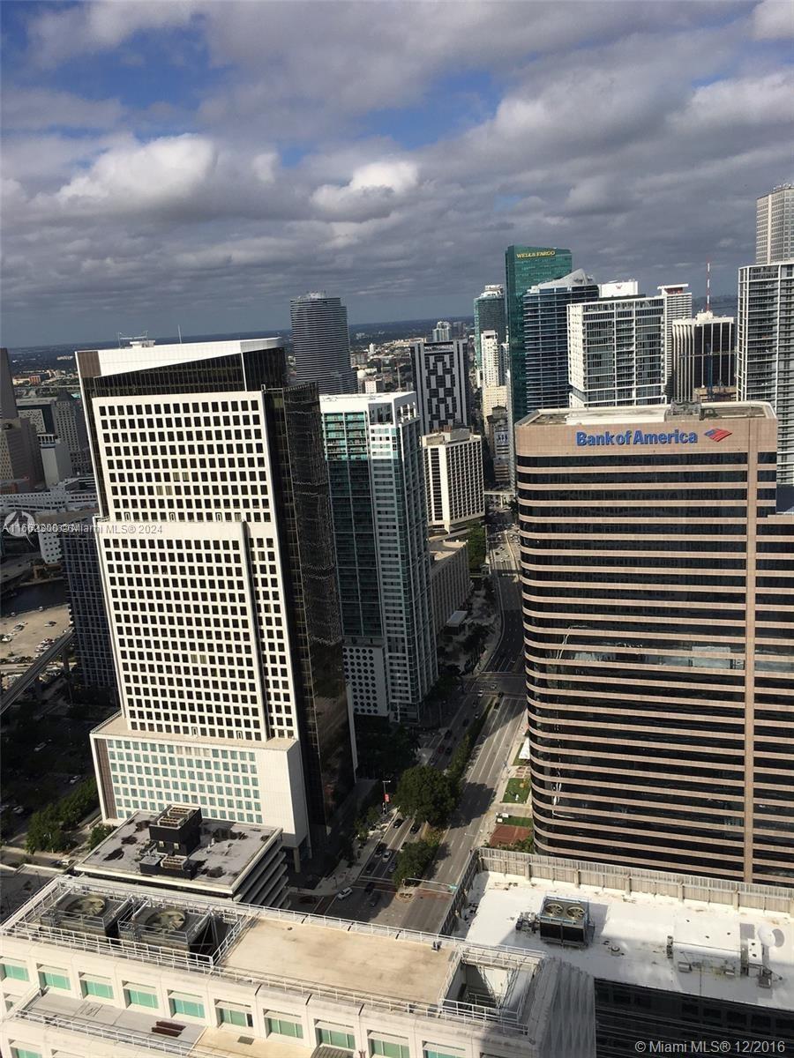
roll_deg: +3.5
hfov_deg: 48.2
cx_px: 397
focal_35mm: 29
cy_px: 529
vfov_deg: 61.7
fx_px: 887
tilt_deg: -12.1
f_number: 2.2
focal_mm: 4.15
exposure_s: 1/3846
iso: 25
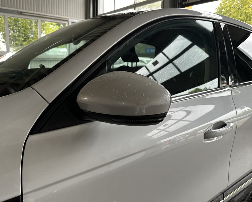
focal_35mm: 26
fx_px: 194
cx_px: 120
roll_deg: -4.2
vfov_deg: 54.9
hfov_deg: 66.0
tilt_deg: -8.9
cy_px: 102
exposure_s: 1/100
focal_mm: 6.86
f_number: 1.78
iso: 200
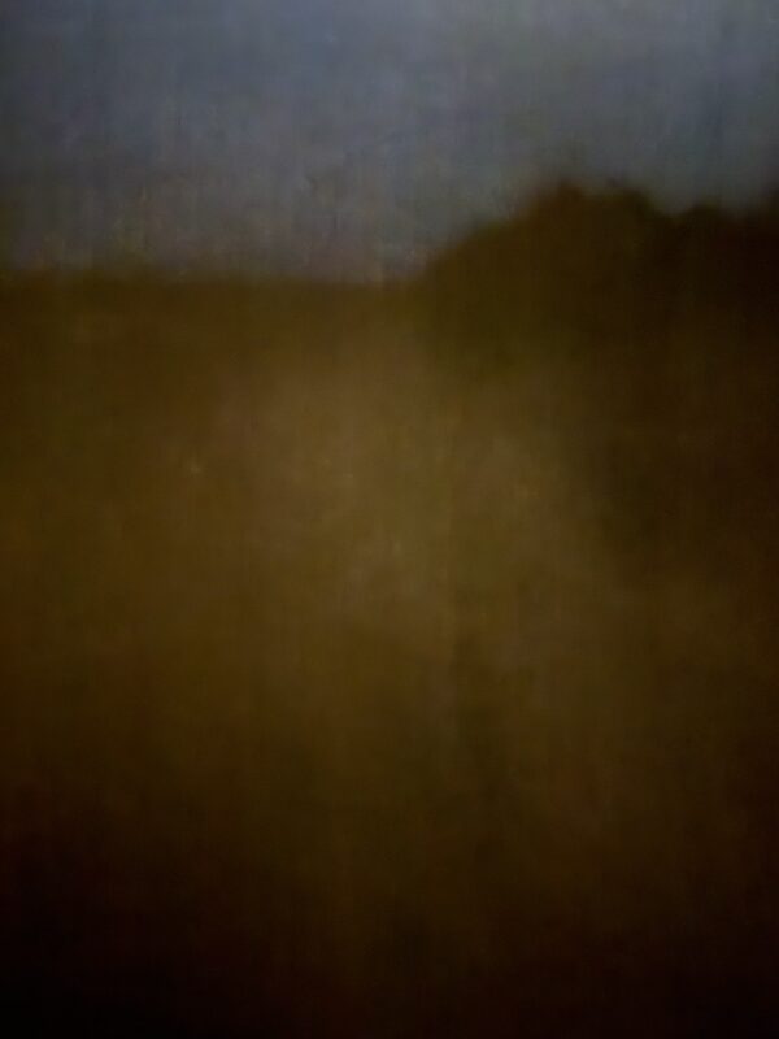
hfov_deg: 56.8
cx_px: 390
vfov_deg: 71.6
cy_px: 520
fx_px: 720
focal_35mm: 24
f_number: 1.78
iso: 25000
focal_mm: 6.76
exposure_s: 1/2
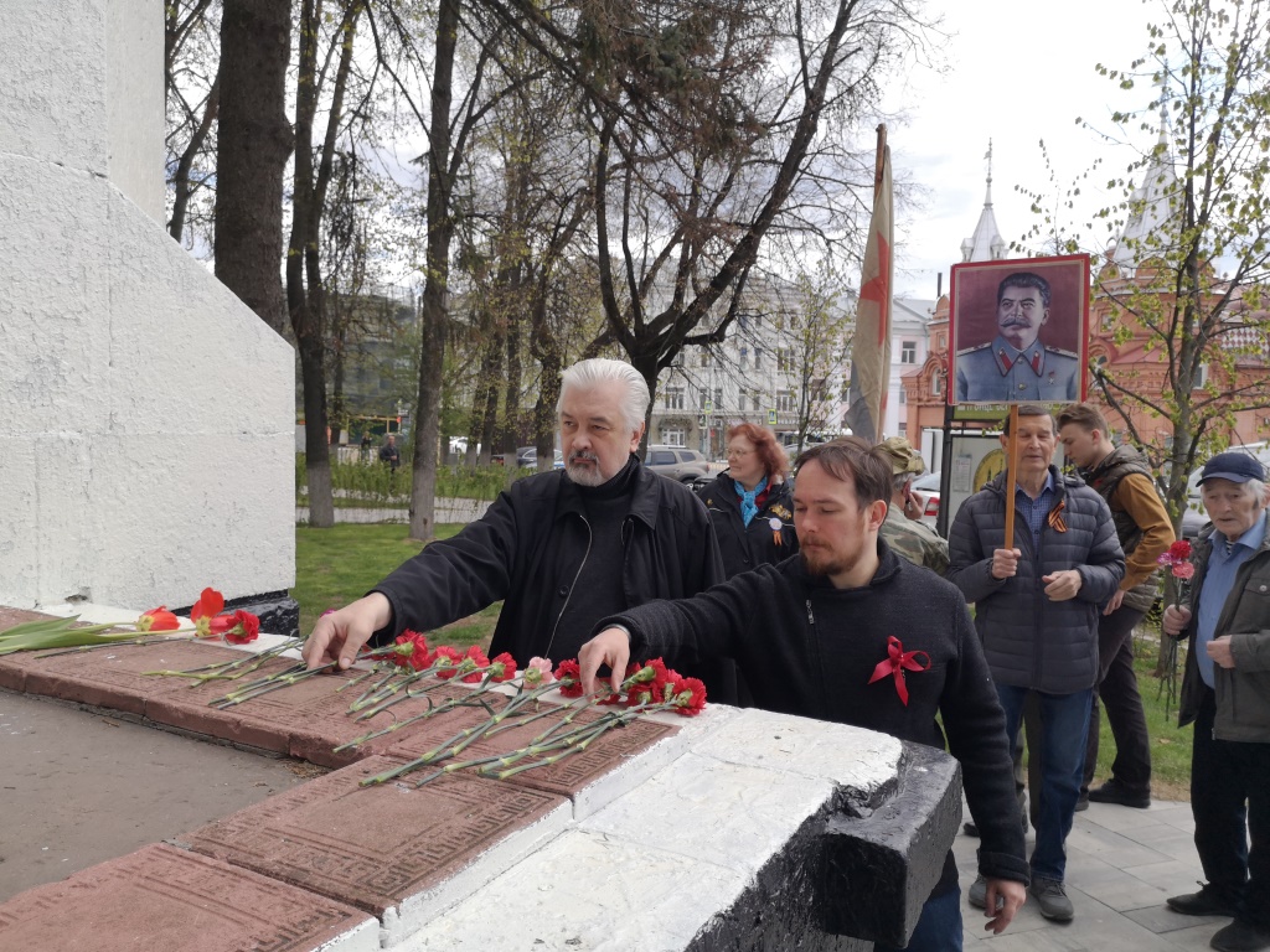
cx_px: 635
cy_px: 476
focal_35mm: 27
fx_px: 991
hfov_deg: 65.3
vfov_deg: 51.4
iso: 50
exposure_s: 1/1205
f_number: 1.8
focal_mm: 3.95
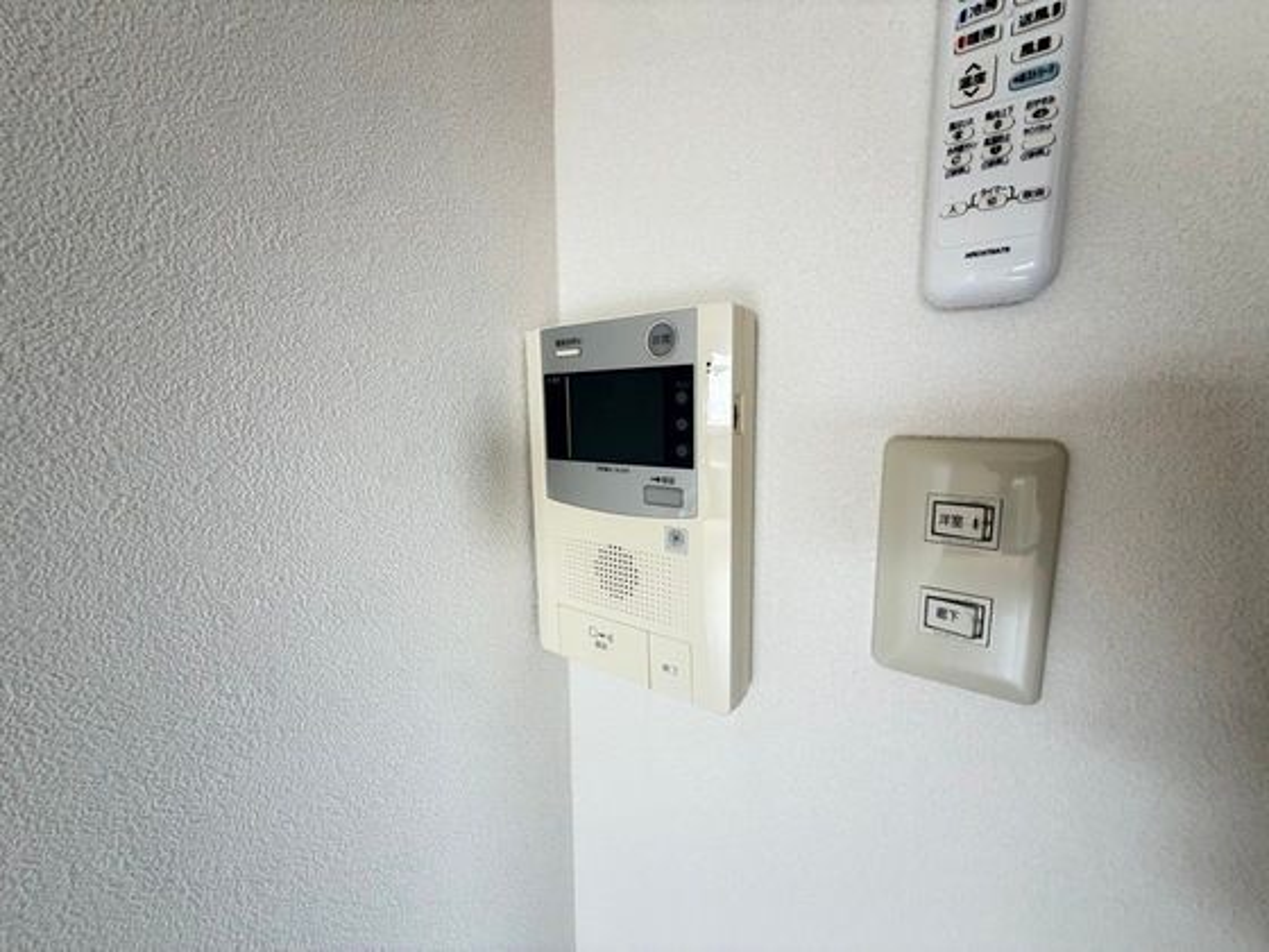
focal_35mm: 14
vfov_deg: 85.7
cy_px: 476
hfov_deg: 102.1
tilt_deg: -7.4
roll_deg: -2.1
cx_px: 634
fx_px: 513
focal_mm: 2.22
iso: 160
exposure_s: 1/121
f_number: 2.2
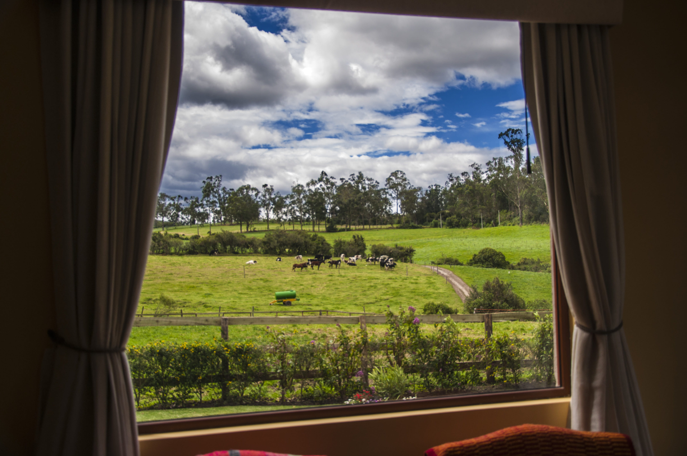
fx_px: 715
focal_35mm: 38
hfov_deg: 51.3
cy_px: 228
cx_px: 344
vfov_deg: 35.4
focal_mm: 25
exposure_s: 1/1000
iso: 200
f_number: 4
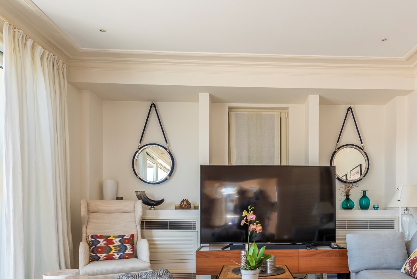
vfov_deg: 45.0
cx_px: 263
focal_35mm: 28
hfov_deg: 64.4
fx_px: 324
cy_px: 207
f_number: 6.3
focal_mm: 14
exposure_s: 1/20
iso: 50
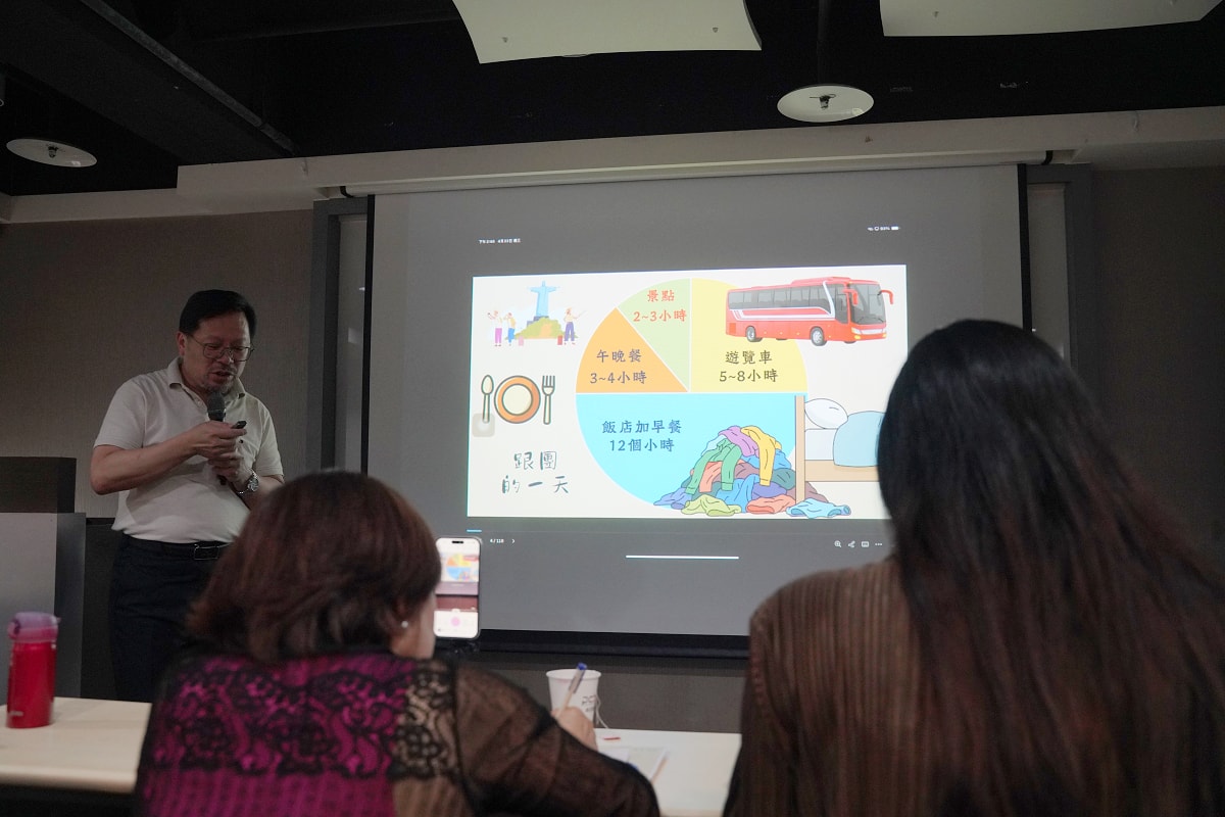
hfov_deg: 61.9
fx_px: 1021
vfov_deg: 43.6
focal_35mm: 30
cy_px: 408
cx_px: 612
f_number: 4
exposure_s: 1/160
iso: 2500
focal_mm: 30
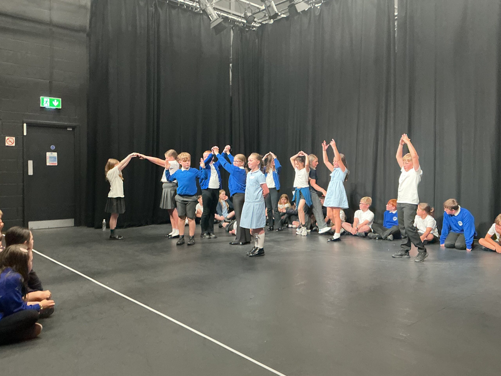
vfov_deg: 48.2
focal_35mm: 29
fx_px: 420
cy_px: 188
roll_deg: +0.7
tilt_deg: -2.2
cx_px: 250
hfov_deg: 61.7
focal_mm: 3
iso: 200
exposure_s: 1/50
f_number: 1.8
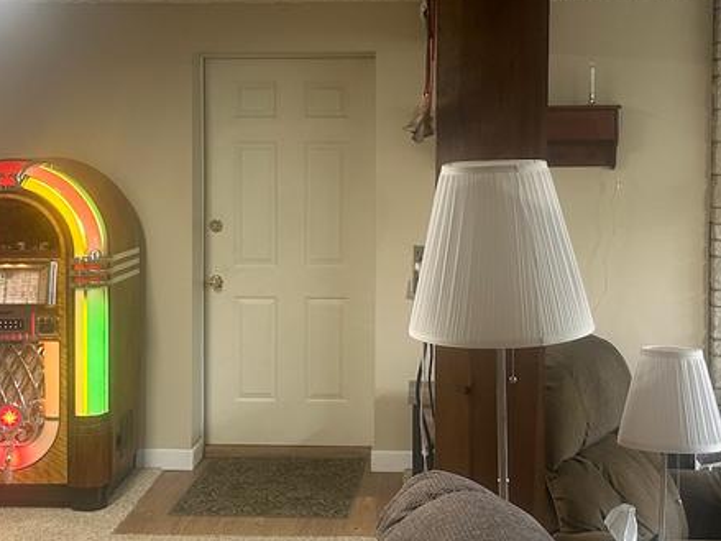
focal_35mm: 56
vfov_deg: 26.0
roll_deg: +0.1
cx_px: 363
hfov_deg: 34.4
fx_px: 1166
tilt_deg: -2.0
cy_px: 199
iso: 160
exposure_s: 1/60
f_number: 1.78
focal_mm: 6.86
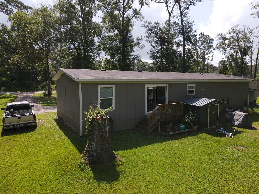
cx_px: 130
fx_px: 180
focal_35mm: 24
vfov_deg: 56.8
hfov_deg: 71.6
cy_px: 97
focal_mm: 4.5
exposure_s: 1/500
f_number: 2.8
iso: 100
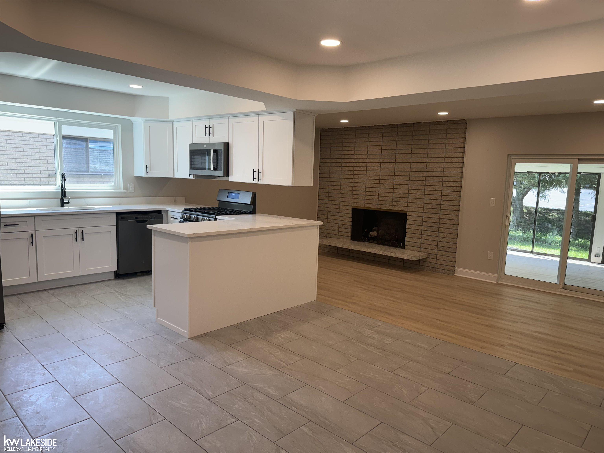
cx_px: 302
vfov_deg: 56.8
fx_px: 419
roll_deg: -1.1
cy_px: 226
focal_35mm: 24
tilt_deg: -7.6
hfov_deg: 71.6
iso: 64
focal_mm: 6.76
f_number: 1.78
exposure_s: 1/156
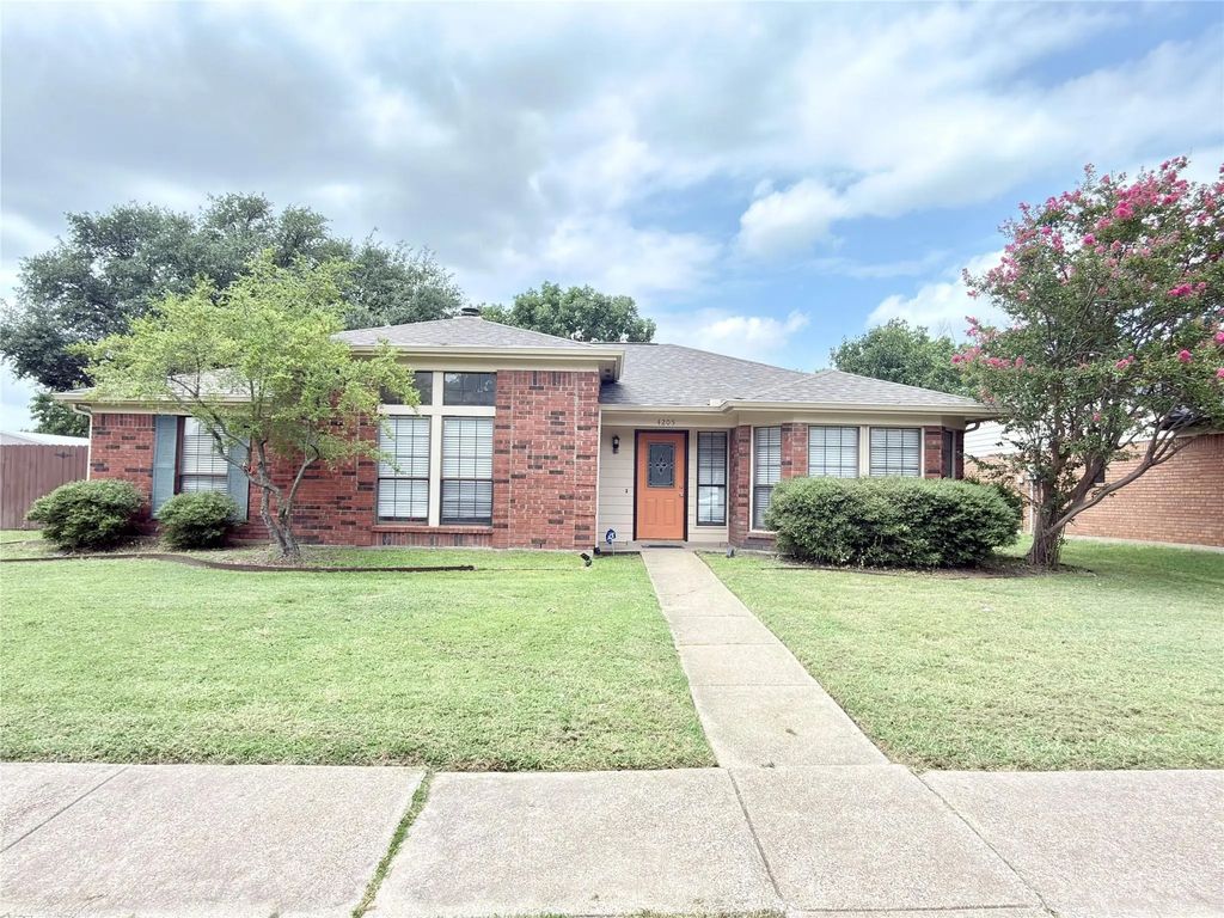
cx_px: 612
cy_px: 459
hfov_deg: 79.0
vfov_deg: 63.4
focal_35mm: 21
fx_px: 743
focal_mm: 2.22
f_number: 2.2
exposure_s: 1/374
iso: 25
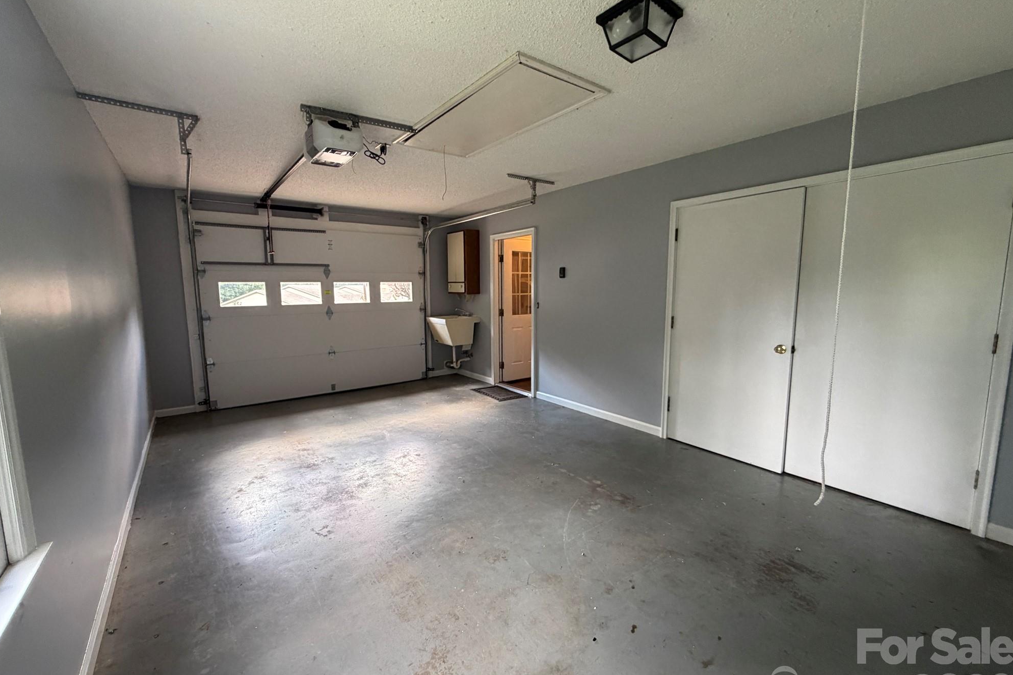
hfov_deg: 100.4
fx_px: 422
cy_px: 337
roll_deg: +0.0
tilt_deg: -5.6
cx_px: 498
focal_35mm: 15
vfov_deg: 77.3
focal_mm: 2.22
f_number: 2.2
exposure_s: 1/110
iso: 320
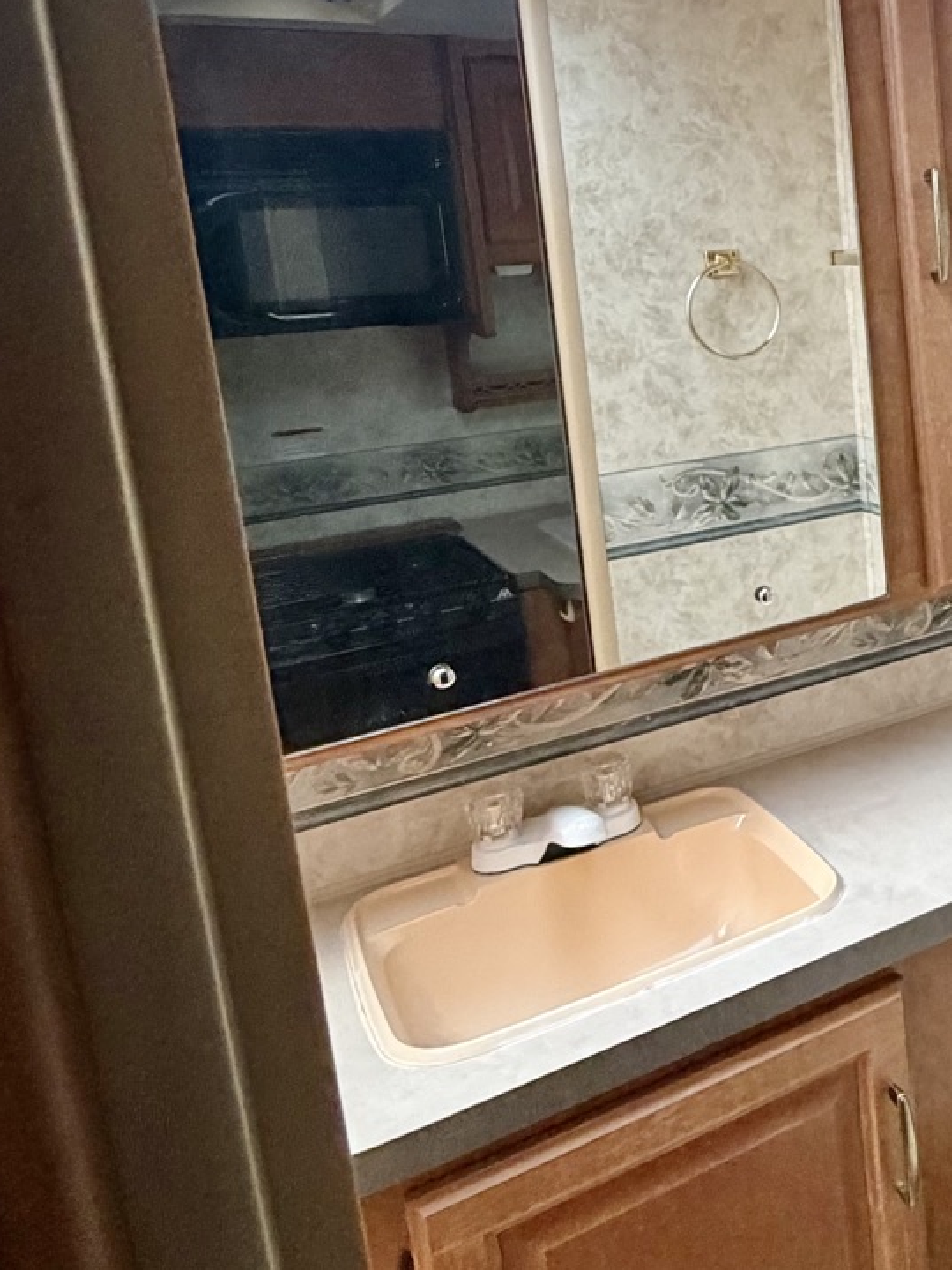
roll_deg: +0.4
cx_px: 1079
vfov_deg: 51.9
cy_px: 448
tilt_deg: -9.7
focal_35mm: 35
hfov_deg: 34.4
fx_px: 1283
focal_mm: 2.22
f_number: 2.2
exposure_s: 1/61
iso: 320
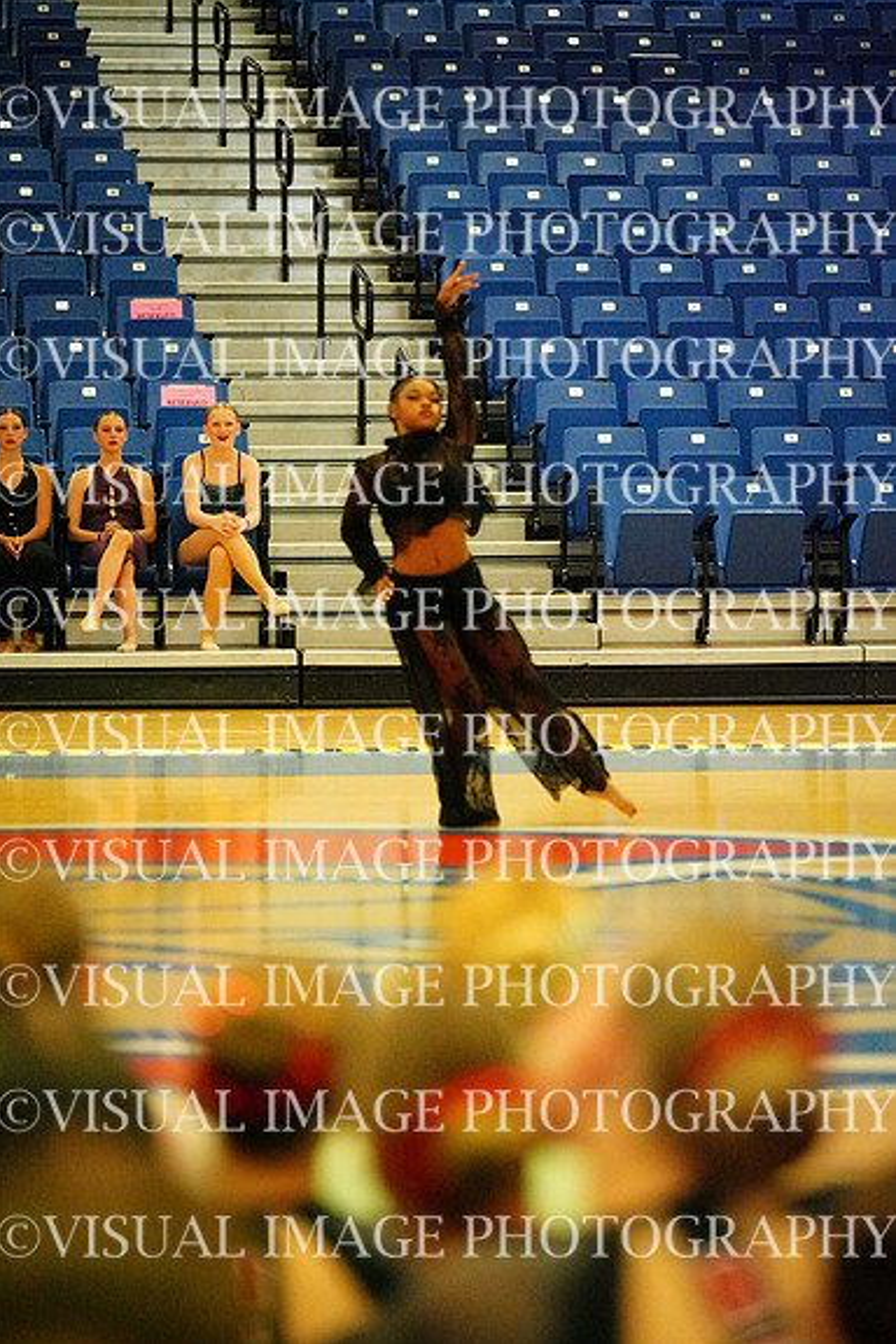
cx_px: 447
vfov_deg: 13.6
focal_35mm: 151
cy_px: 672
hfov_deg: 9.1
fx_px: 5637
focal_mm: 150
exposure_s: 1/1600
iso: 25600
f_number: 2.8
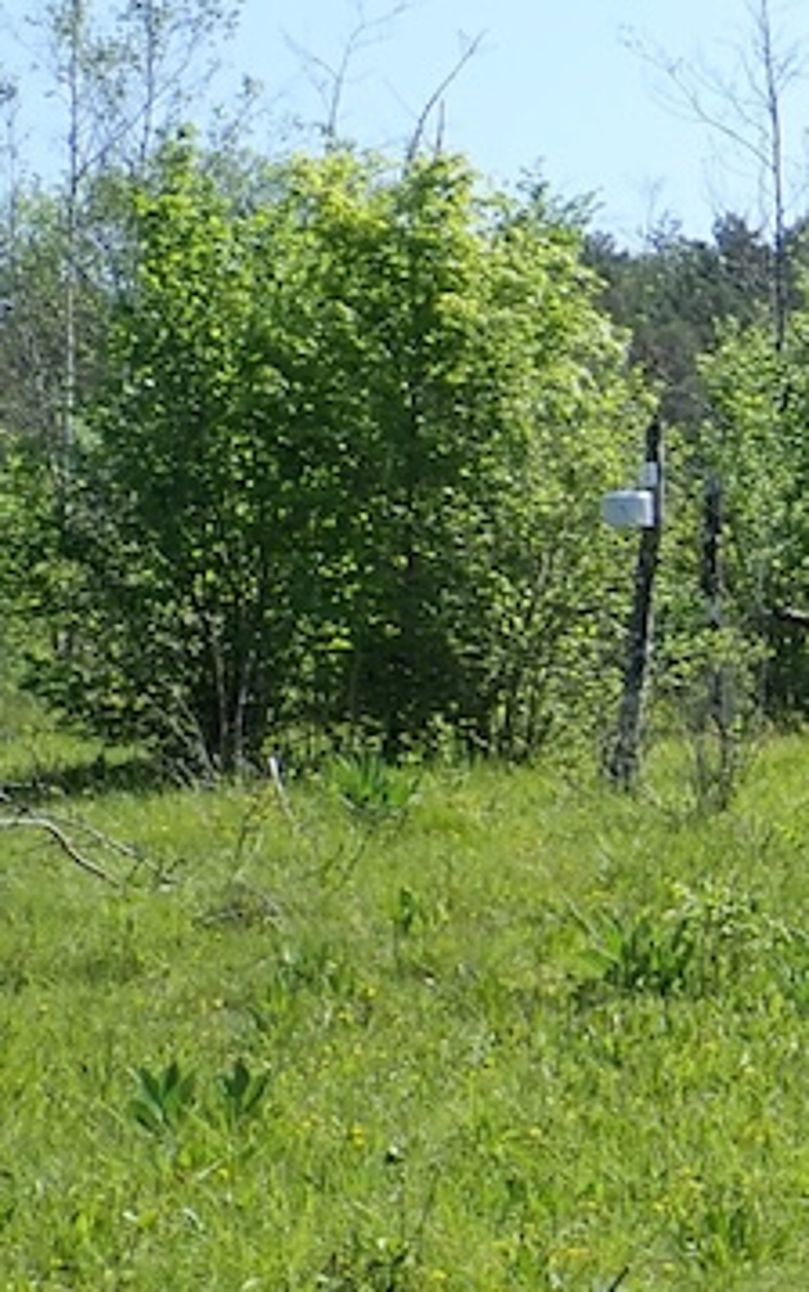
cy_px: 722
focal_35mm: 106
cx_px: 1578
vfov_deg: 19.6
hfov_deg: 11.3
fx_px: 3736
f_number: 3.5
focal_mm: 6.42
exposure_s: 1/640
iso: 100
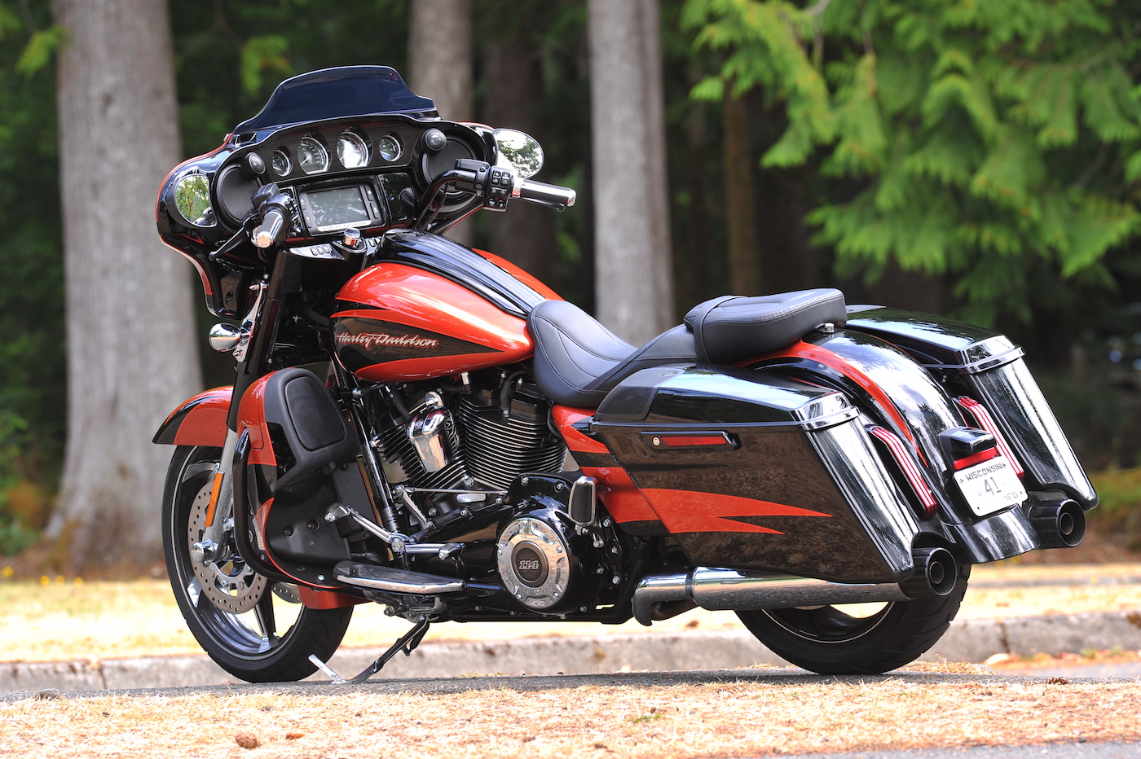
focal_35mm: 300
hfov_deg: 6.9
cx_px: 570
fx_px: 9503
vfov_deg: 4.6
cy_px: 380
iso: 100
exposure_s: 1/25
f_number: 8
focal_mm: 300
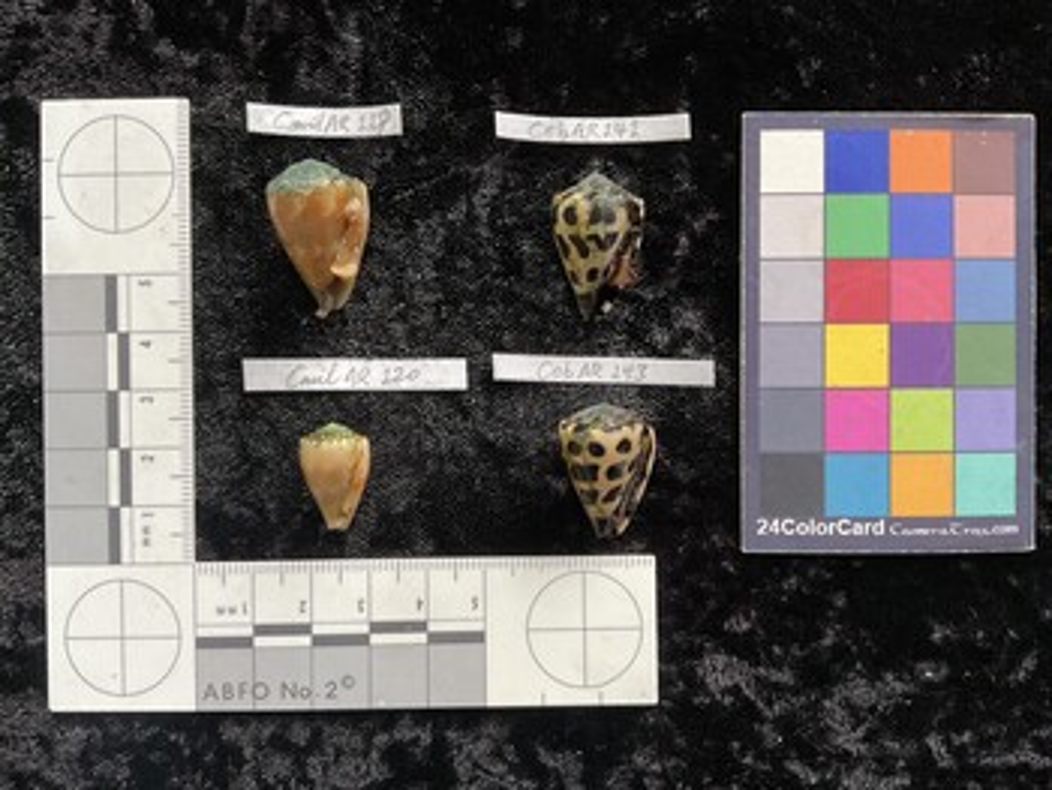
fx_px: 882
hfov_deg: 61.6
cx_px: 526
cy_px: 395
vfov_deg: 48.3
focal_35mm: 29
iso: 160
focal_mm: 3
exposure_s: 1/60
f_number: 1.8
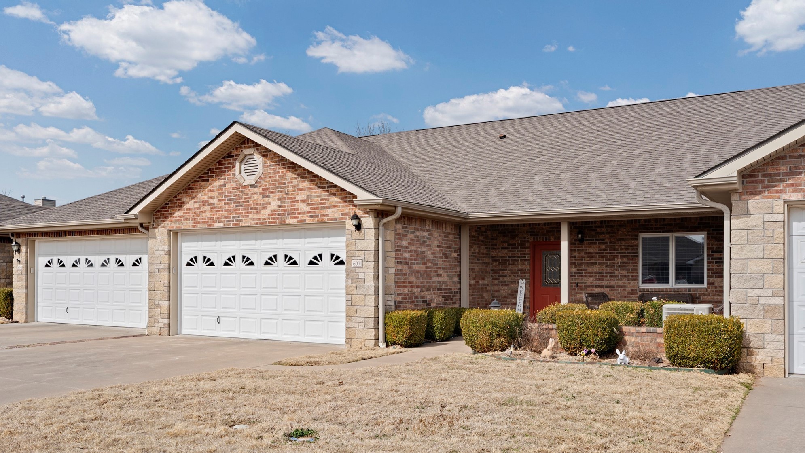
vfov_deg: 38.8
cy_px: 268
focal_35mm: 30
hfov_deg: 64.3
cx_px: 399
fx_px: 640
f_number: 8
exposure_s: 1/160
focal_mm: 28
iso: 160
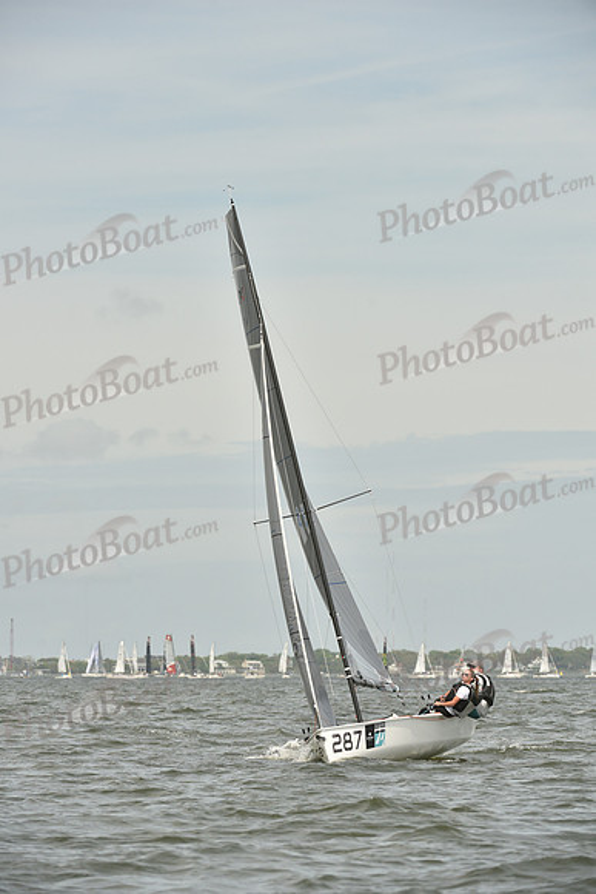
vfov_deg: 10.3
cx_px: 298
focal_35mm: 200
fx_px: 4963
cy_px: 447
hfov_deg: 6.9
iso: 320
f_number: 7.1
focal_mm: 200
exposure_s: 1/1250
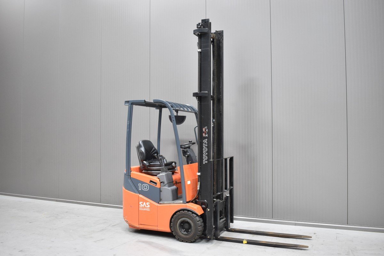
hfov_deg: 57.2
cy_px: 128
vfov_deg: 40.0
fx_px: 352
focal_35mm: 33
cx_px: 192
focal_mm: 22
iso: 1250
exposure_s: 1/40
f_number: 4.5
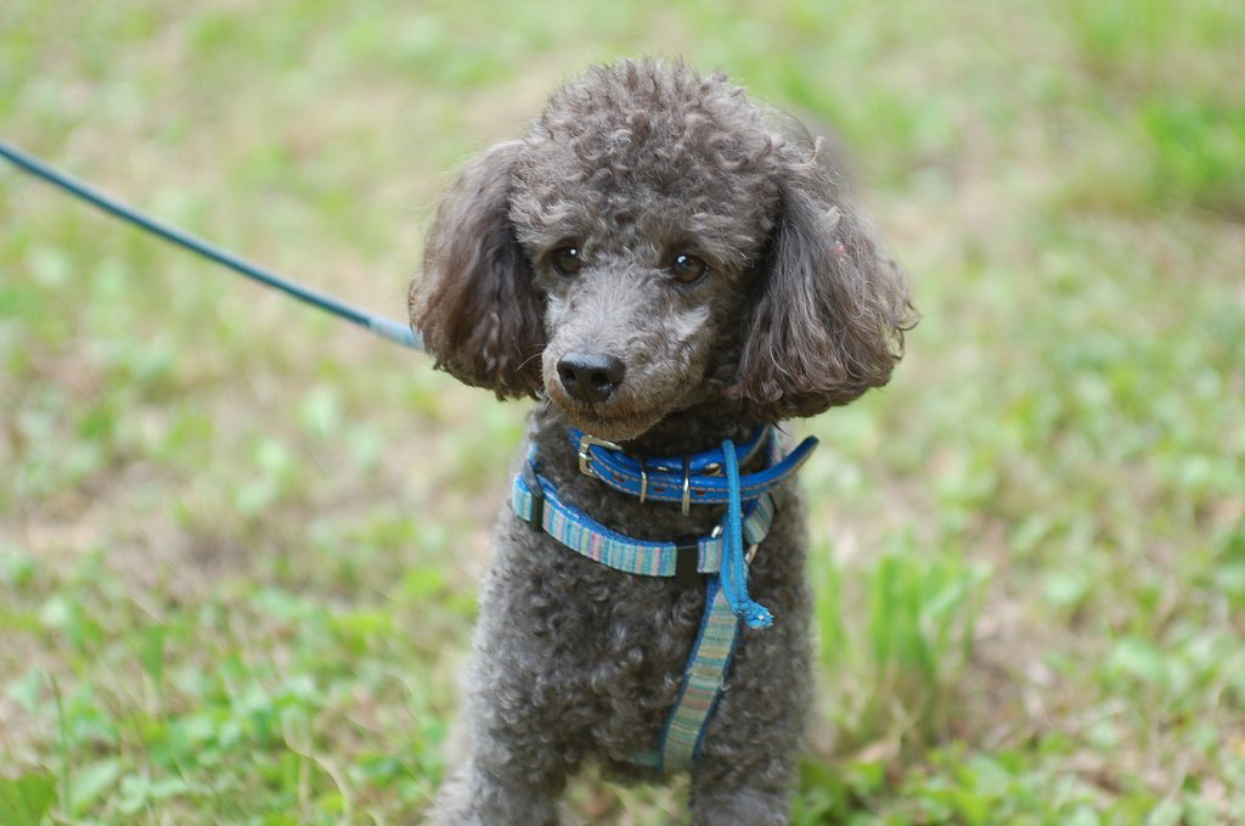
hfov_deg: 19.5
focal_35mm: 105
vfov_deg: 13.0
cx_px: 622
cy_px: 413
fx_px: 3625
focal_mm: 70
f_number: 2.8
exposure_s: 1/60
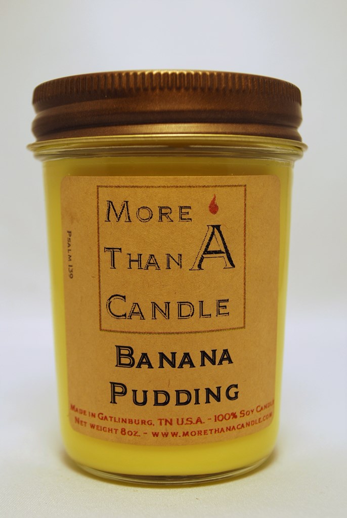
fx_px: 821
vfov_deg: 35.0
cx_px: 174
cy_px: 259
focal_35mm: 57
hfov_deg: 23.9
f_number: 5.3
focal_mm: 38
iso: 200
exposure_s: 1/100
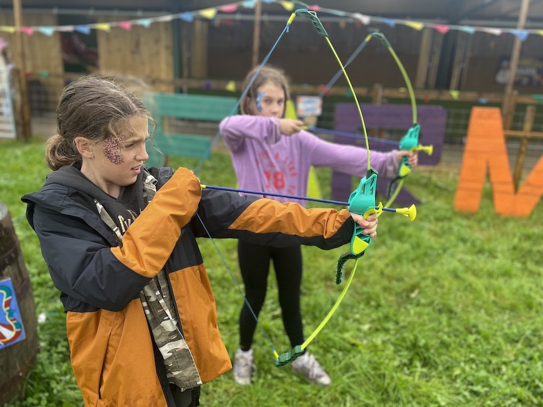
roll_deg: -2.8
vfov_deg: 53.1
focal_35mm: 26
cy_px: 204
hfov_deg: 67.3
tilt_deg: -17.2
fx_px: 408
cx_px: 272
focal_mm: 5.7
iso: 50
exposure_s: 1/352
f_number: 1.5
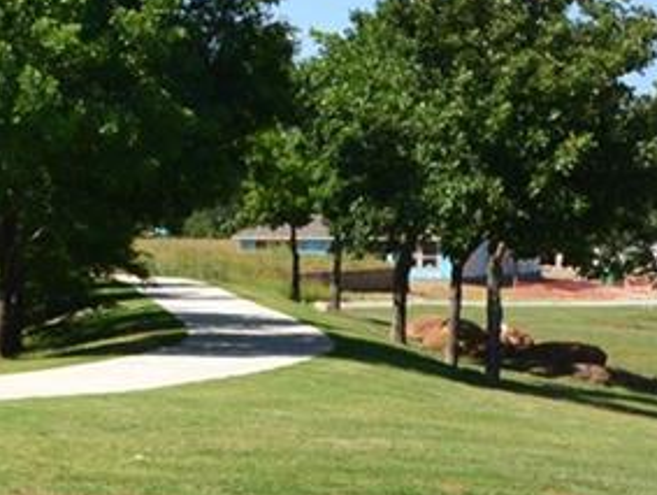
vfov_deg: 11.9
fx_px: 2375
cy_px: 125
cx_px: -450
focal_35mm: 125
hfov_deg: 14.3
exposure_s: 1/400
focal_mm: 24
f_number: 11
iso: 400
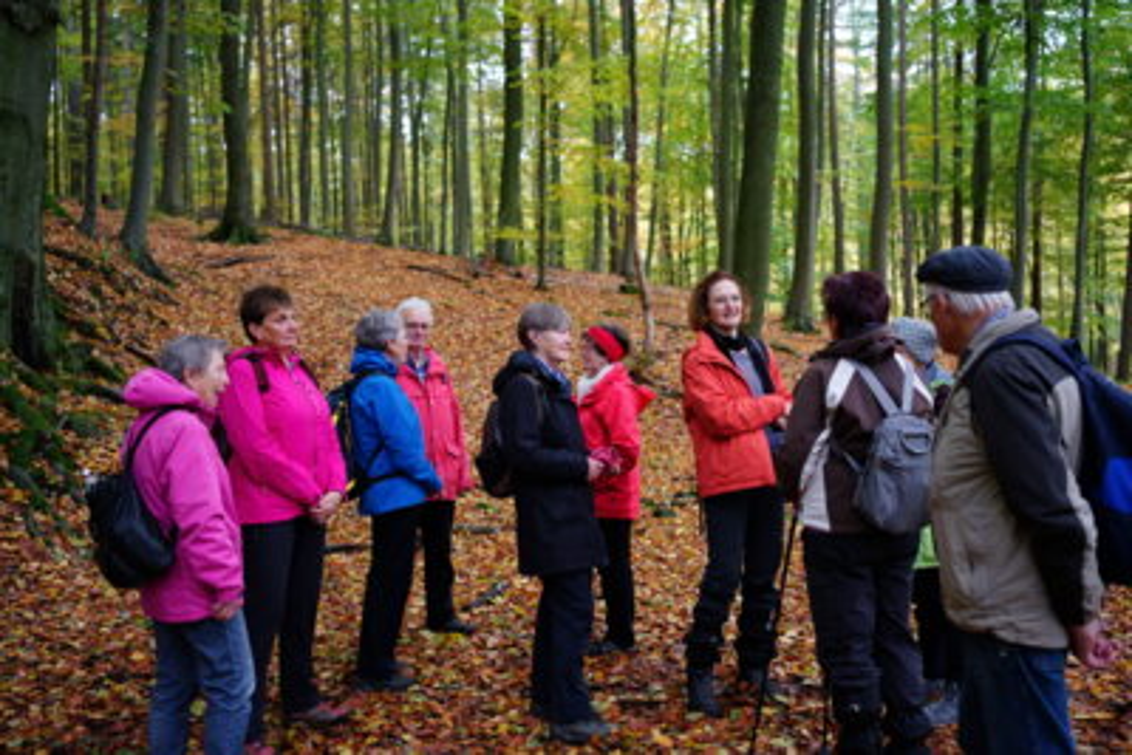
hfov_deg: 54.4
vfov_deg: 37.9
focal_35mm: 35
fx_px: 1101
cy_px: 378
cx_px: 566
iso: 1000
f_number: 2.8
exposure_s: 1/60
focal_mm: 35
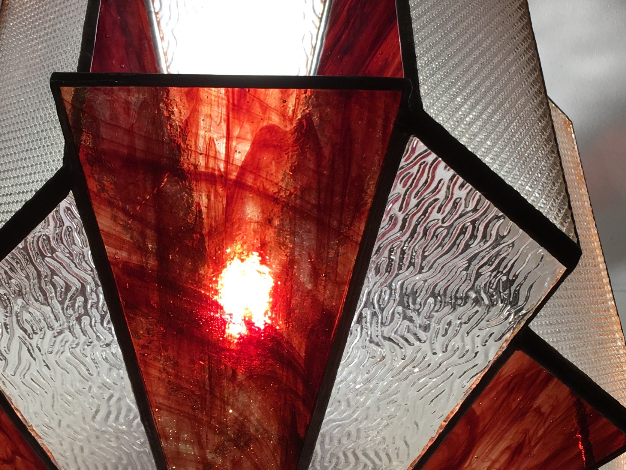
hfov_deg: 27.7
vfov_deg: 21.0
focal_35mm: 70
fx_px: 1266
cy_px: 213
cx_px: 238
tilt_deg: -46.2
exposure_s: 1/50
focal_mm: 4.15
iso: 32
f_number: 2.2
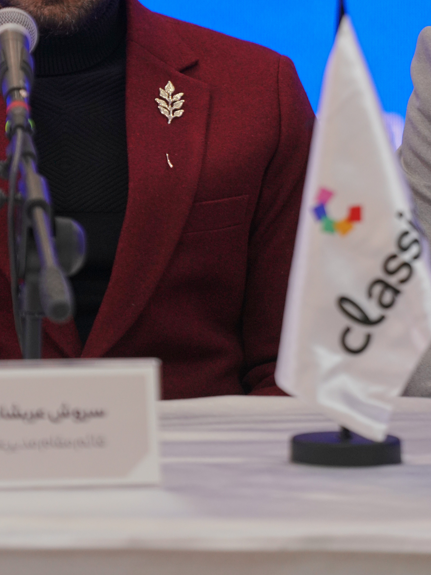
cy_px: 11
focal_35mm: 439
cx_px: 41
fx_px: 7287
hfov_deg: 3.4
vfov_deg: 4.5
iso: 800
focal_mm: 198
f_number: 2.8
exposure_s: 1/160
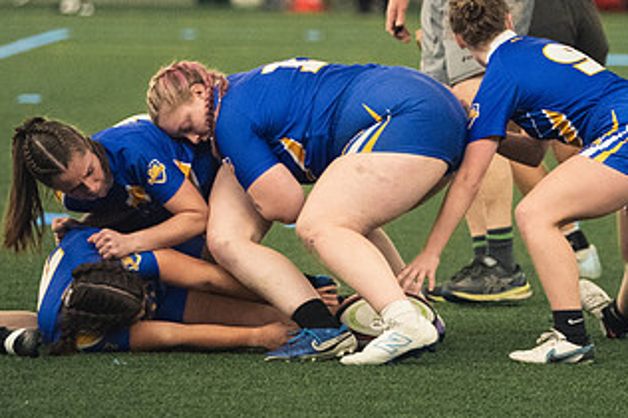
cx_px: 411
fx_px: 7911
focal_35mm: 454
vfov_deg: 3.0
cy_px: 58
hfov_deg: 4.5
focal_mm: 165
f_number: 2.8
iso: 8000
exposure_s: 1/500
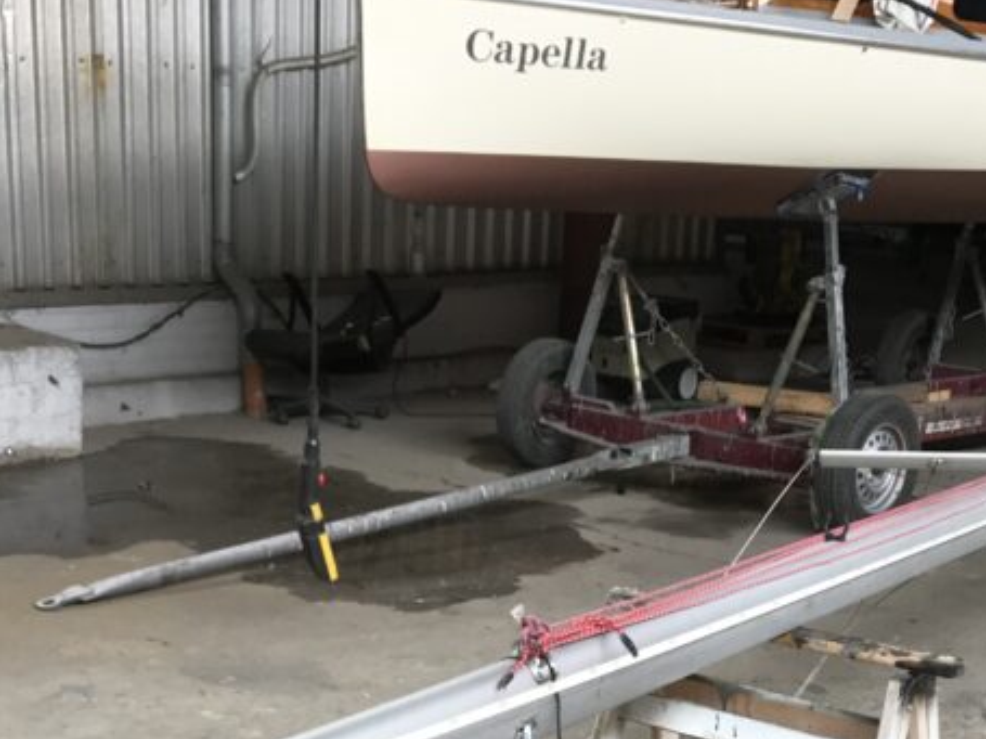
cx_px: 479
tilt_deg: -21.5
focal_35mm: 63
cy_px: 815
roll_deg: -3.8
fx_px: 1794
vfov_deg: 22.0
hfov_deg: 30.7
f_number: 1.8
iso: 32
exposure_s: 1/99
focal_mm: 3.99
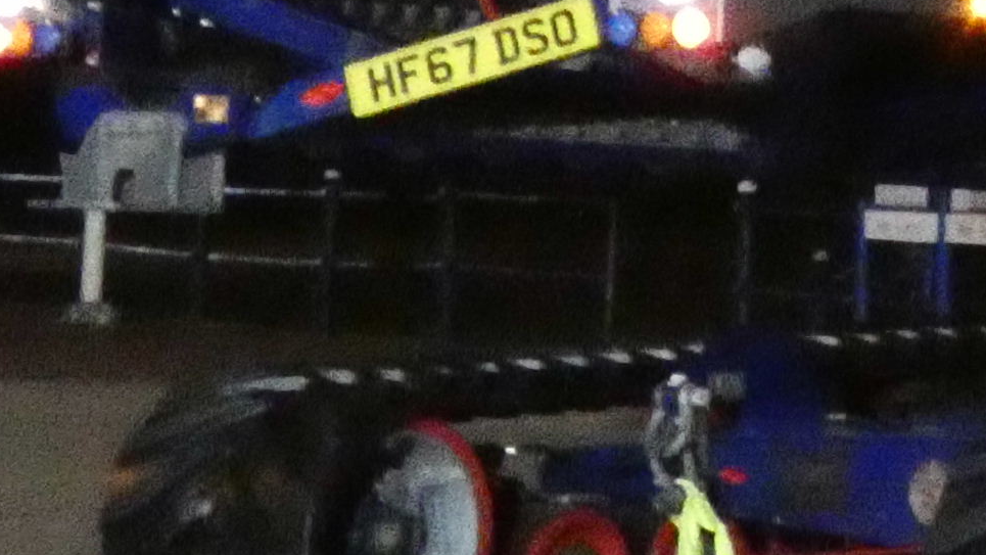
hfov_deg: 9.8
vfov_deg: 5.6
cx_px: 1704
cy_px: -665
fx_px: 5491
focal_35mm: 210
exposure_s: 1/13
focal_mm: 6.8
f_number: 3.5
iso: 3200
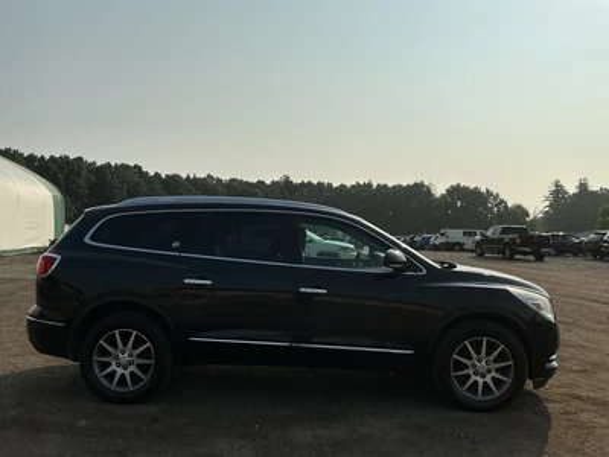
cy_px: 228
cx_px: 304
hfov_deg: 63.4
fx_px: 493
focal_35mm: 28
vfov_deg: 49.7
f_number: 1.8
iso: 25
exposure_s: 1/5814
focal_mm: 3
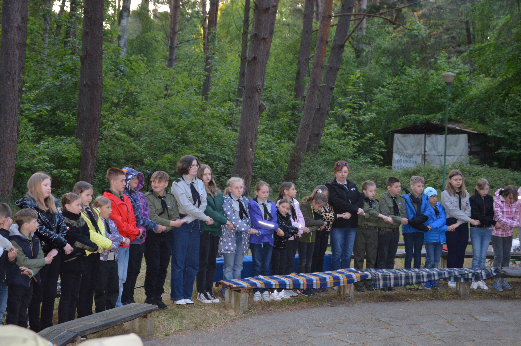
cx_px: 260
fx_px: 824
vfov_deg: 23.7
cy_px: 173
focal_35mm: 57
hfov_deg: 35.1
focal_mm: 38
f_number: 4.5
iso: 900
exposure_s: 1/60
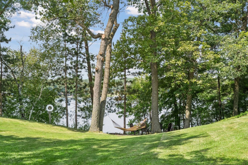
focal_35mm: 42
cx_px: 124
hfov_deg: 46.4
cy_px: 82
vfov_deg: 31.9
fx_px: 289
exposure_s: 1/800
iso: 800
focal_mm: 28
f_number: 8
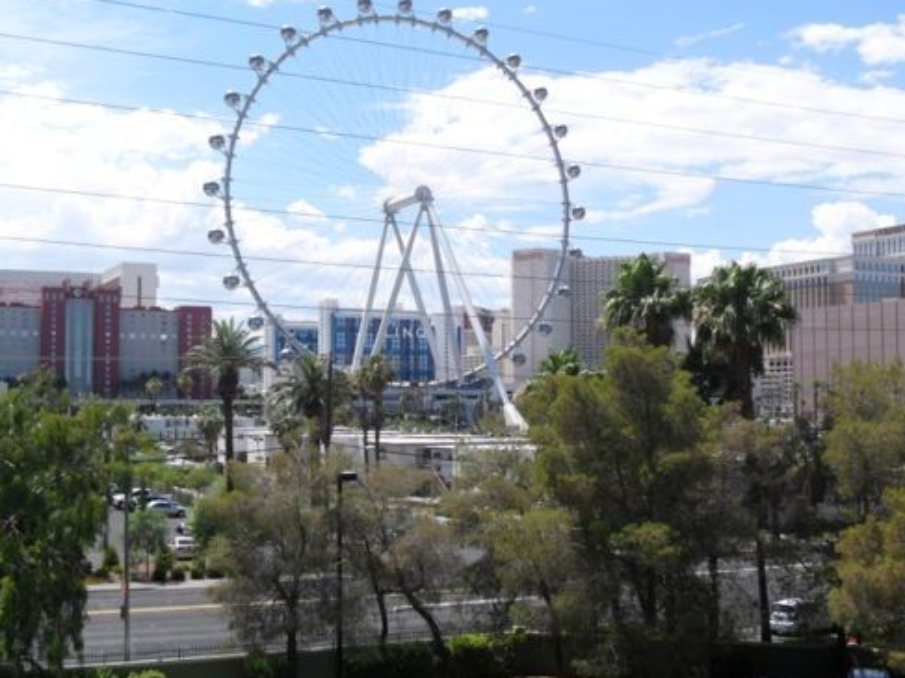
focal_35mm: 46
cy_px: 362
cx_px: 383
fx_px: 1202
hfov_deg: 41.1
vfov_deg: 31.5
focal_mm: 6.3
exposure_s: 1/250
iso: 80
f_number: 7.6
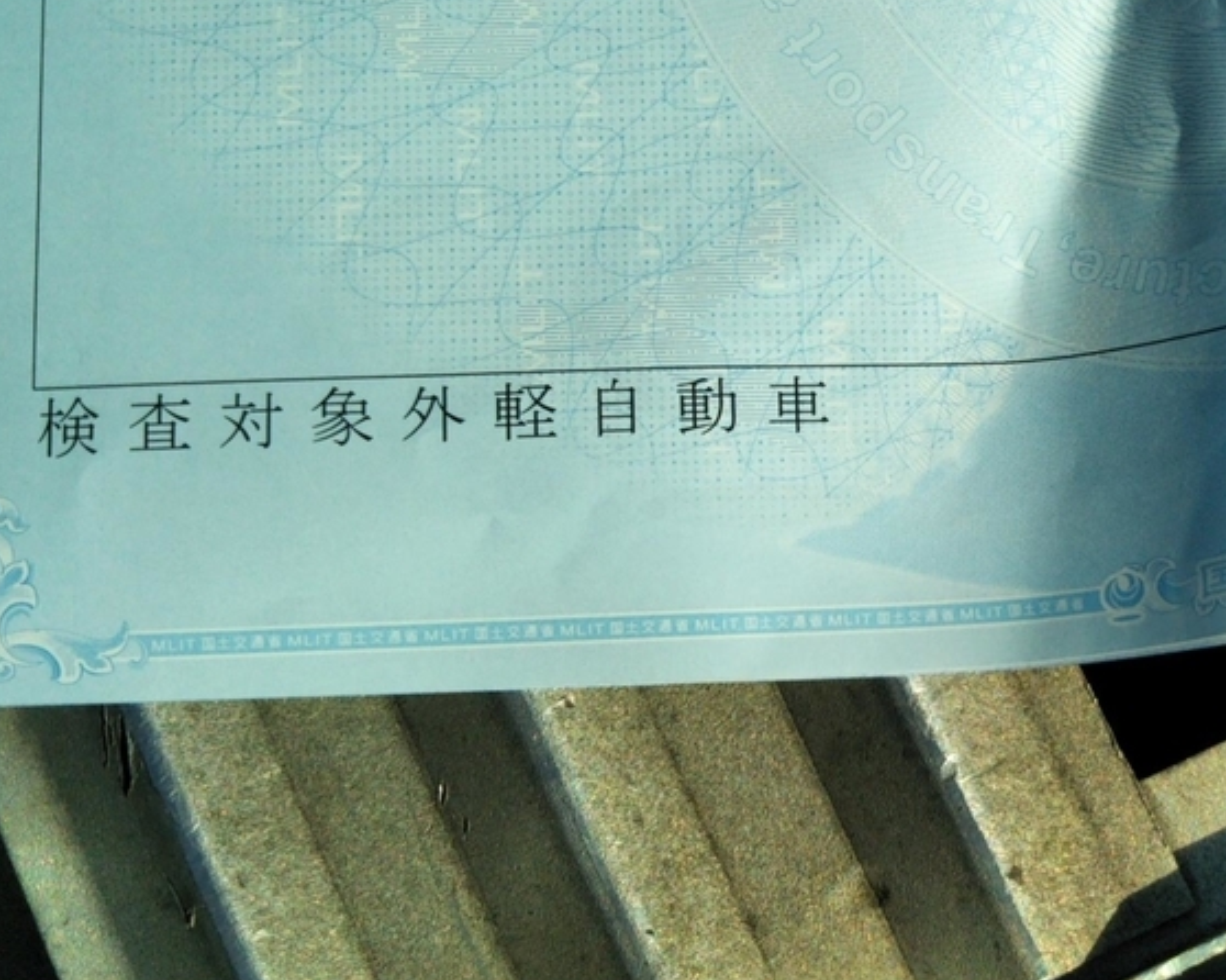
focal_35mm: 63
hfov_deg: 29.2
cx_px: 1019
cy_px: 534
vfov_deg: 24.2
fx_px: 2285
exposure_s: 1/1924
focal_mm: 4
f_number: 2.2
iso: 28
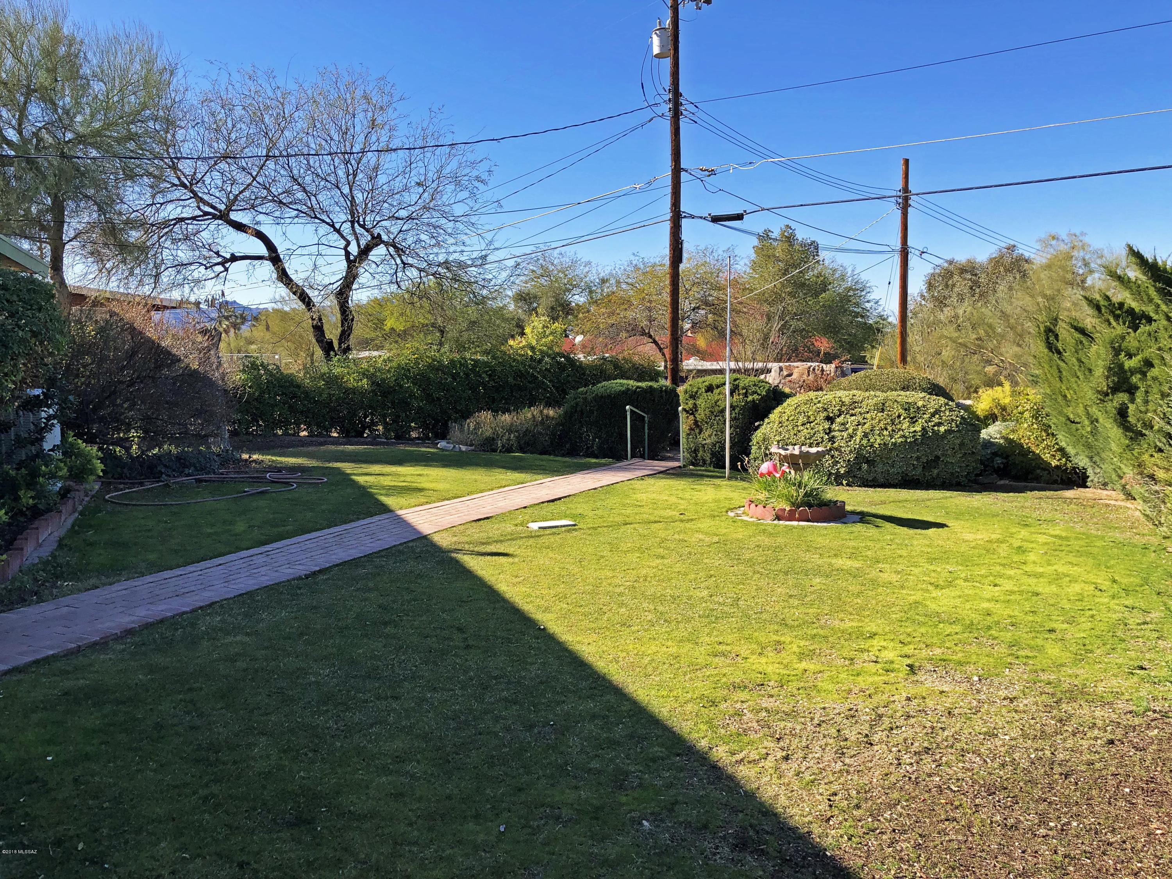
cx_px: 586
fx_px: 948
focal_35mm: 28
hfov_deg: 63.4
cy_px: 440
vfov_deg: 49.7
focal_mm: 4
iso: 20
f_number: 1.8
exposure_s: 1/1230
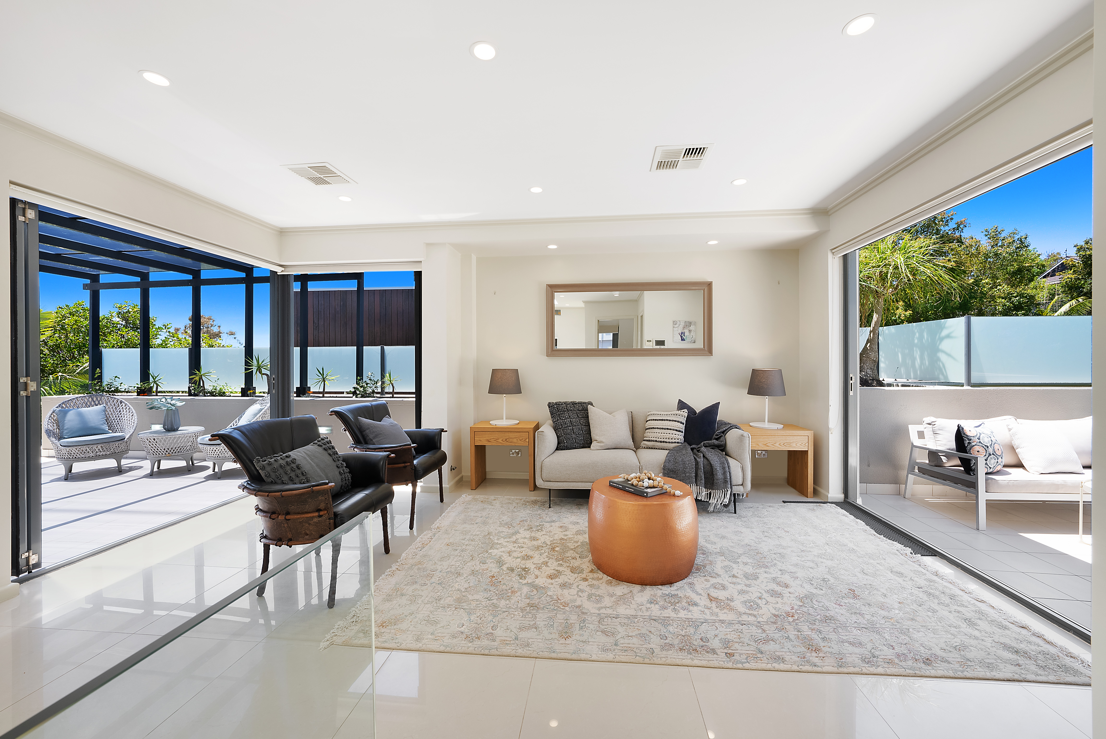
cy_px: 370
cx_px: 553
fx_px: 400
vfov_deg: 85.5
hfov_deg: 108.3
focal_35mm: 13
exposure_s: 1/40
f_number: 14
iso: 320
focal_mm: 13
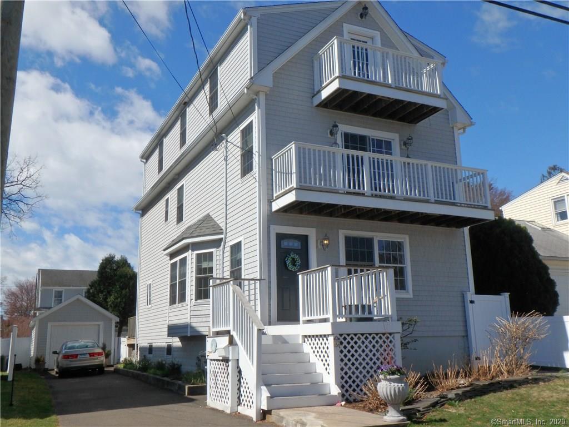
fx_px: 559
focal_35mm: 34
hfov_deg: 54.0
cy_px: 214
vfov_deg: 41.8
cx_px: 284
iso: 125
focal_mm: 6
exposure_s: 1/500
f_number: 8.1
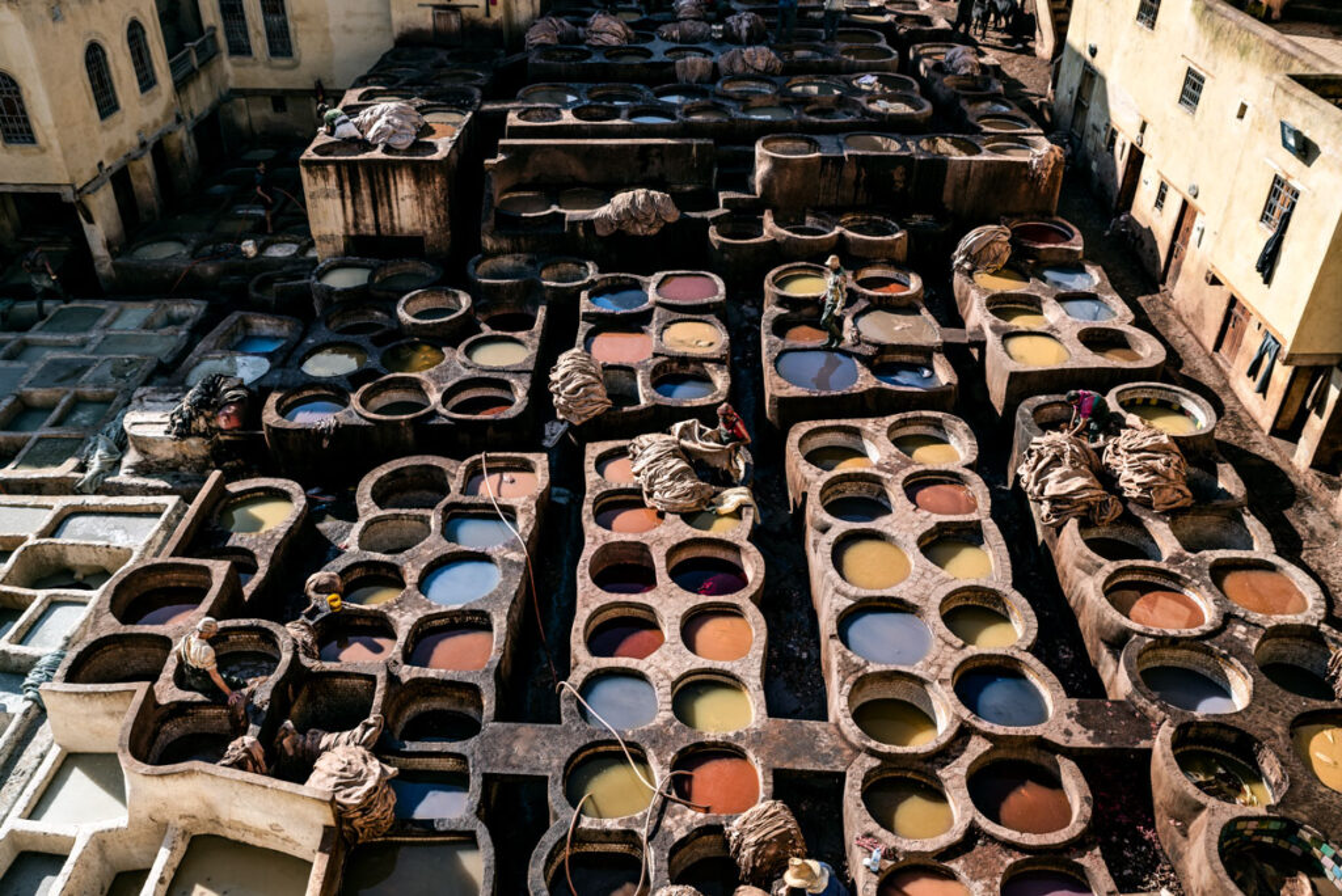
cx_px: 671
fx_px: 1156
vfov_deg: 42.4
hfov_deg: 60.3
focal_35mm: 31
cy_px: 448
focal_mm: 31
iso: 100
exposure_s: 1/250
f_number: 5.6
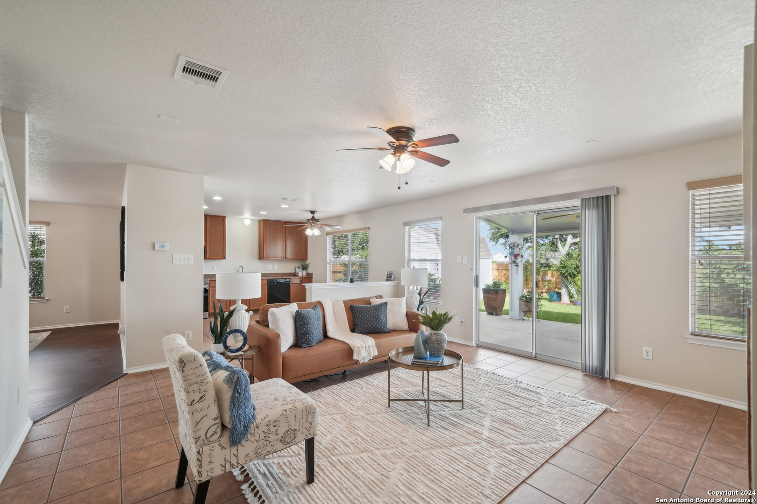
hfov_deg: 100.4
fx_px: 315
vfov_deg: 77.3
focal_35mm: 15
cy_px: 252
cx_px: 378
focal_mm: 15
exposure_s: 1/20
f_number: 9
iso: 800
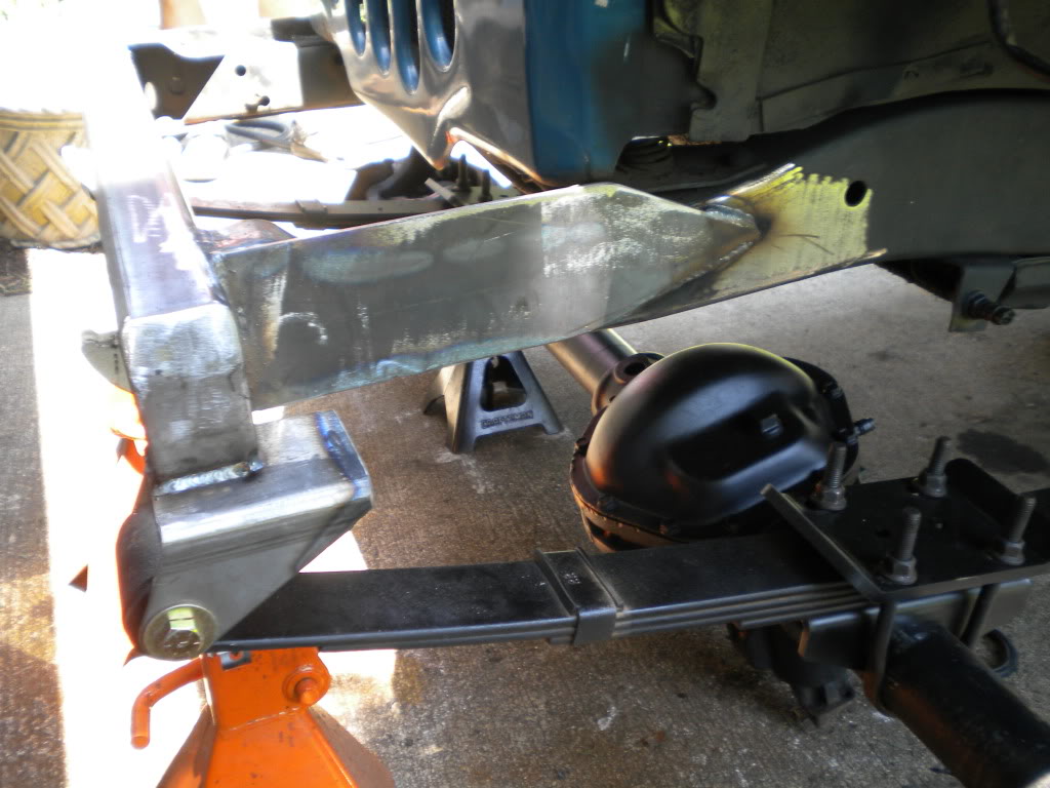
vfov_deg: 40.7
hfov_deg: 52.6
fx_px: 1062
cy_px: 394
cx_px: 525
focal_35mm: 35
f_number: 3.1
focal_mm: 6.3
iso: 97
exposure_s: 1/61
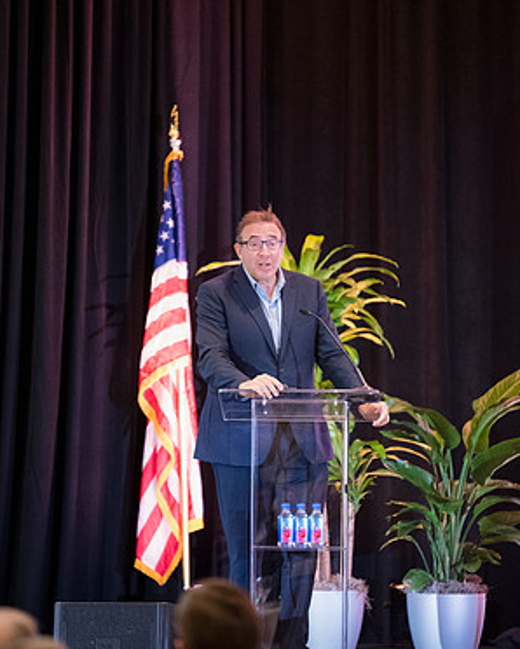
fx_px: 4363
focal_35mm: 227
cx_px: 260
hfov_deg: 6.8
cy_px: 356
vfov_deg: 8.5
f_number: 2.8
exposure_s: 1/160
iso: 6400
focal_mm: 200
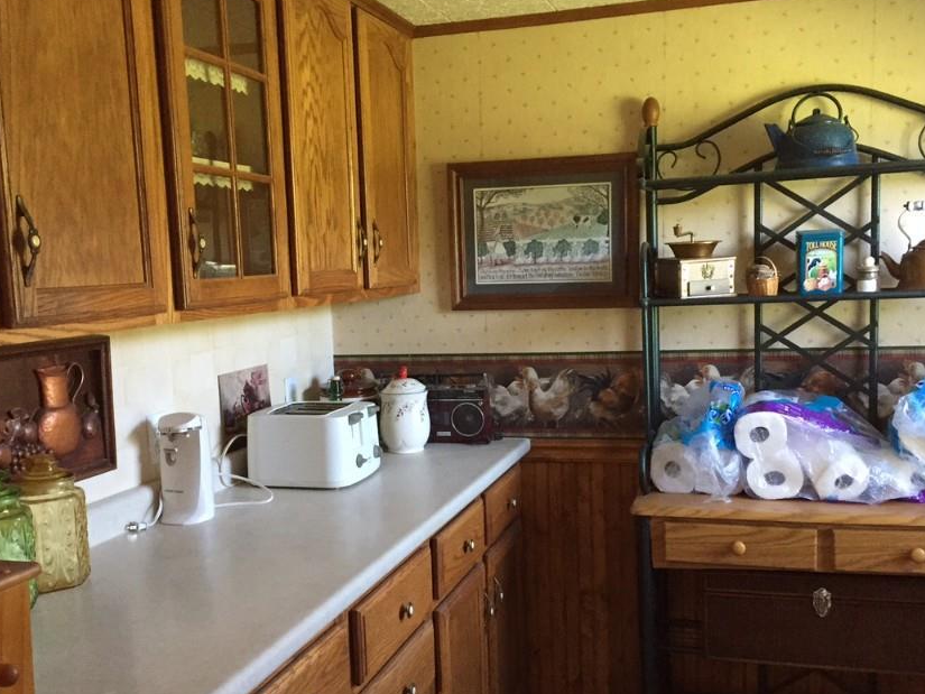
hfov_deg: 51.3
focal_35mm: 36
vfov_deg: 39.6
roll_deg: +1.4
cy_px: 396
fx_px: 962
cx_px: 451
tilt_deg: -8.3
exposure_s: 1/30
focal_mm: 4.15
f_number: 2.2
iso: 250
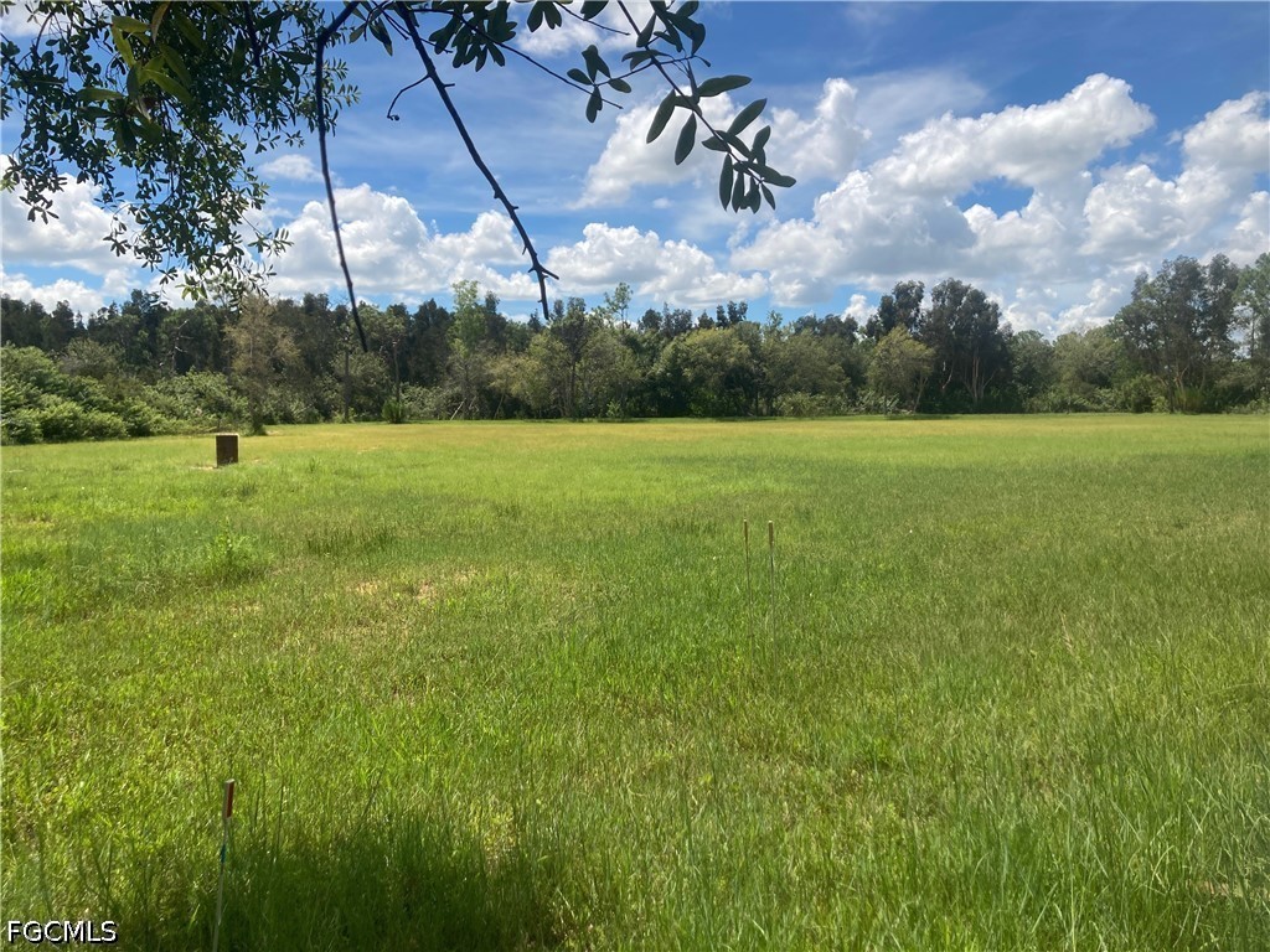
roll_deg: +0.5
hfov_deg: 63.4
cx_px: 635
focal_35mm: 28
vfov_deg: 49.7
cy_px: 476
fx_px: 1027
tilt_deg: -4.2
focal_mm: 3.99
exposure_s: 1/2288
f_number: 1.8
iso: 20
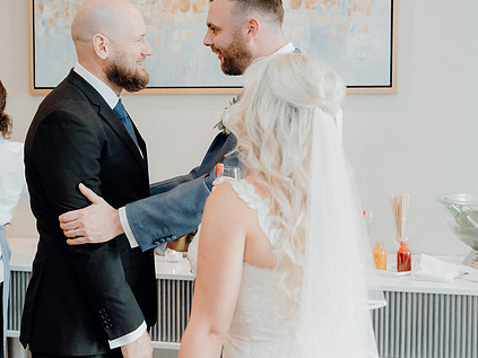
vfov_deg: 22.2
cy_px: 167
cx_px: 208
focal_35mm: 66
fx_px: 911
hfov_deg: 29.4
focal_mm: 50
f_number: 3.5
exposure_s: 1/200
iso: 2500
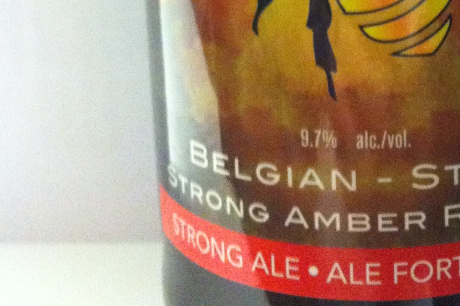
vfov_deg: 15.0
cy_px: -120
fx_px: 1098
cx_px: 384
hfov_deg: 23.2
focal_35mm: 86
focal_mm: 3.85
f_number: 2.8
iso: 800
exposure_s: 1/15
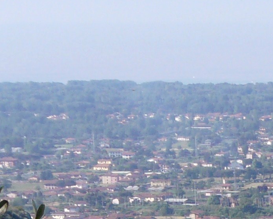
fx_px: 2142
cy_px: 438
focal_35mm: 265
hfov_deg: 7.0
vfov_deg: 5.7
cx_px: 583
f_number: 5.6
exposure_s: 1/320
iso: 100
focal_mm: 9.5
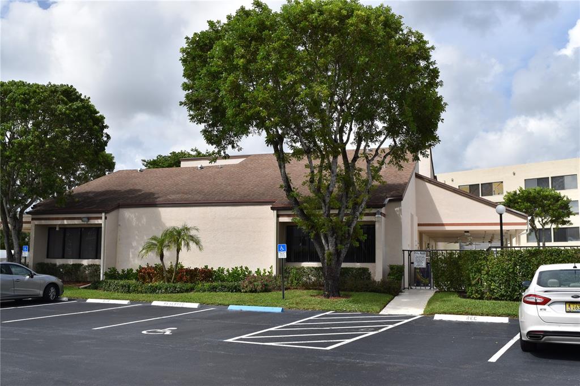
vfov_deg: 36.8
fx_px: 580
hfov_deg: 53.1
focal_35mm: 36
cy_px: 193
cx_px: 290
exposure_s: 1/500
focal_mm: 24
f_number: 11
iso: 200
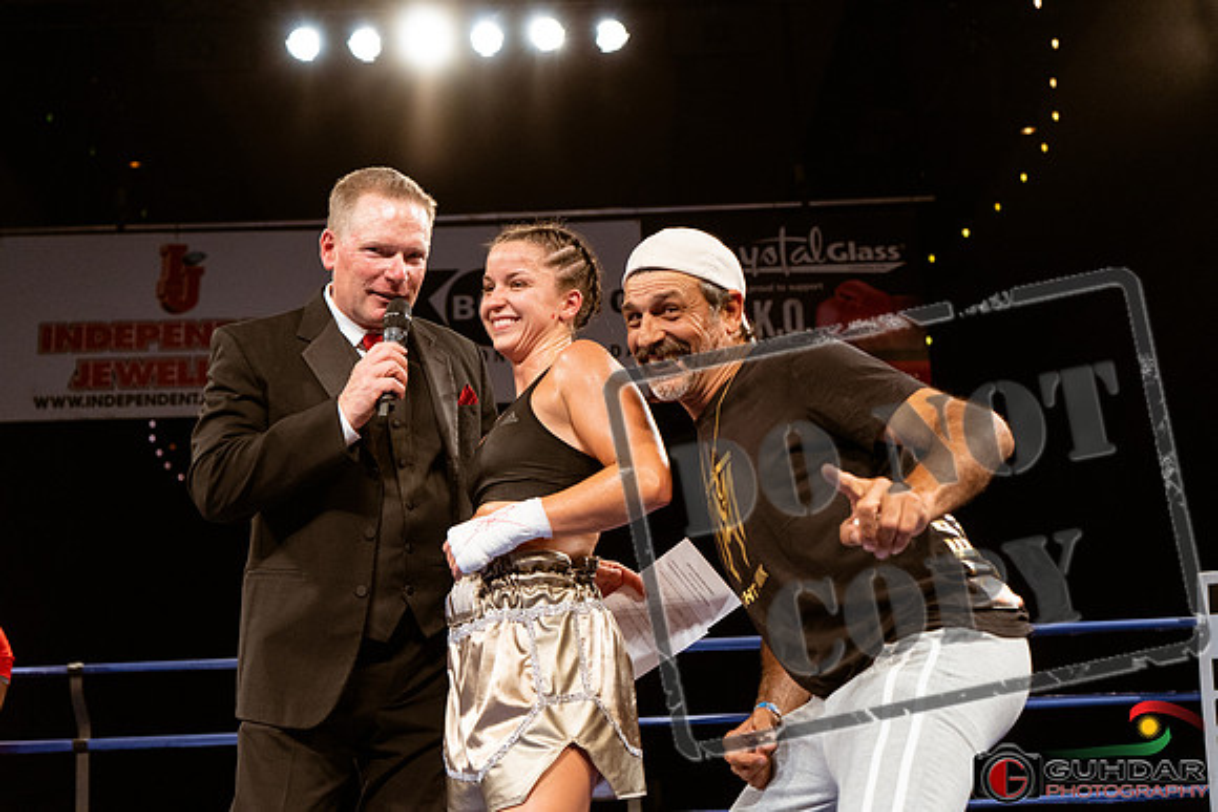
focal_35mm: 46
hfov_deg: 42.7
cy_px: 406
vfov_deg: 29.3
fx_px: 1557
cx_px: 609
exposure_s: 1/800
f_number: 4
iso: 3200
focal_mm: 46
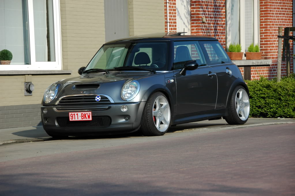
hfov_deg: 14.4
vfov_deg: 9.6
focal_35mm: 142
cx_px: 148
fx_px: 1167
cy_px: 98
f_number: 5.6
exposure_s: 1/640
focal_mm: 95
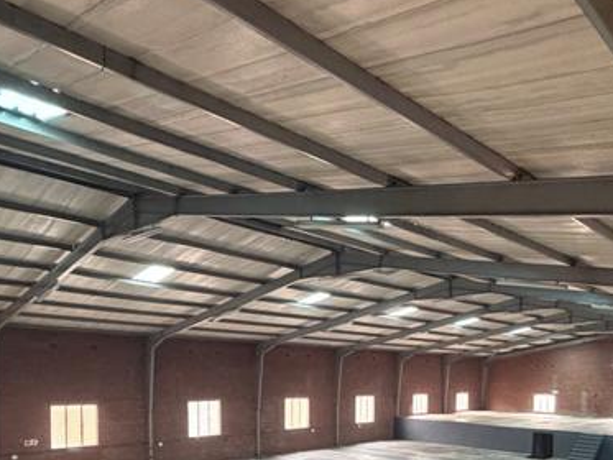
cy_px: 402
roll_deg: +0.3
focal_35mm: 30
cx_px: 413
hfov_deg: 58.5
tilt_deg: -2.5
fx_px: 531
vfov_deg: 43.3
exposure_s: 1/60
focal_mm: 2.22
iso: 640
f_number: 2.2
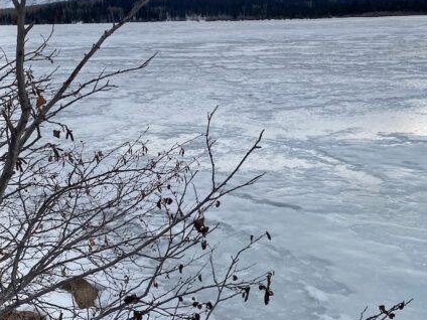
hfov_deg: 38.6
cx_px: 271
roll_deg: +1.3
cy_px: 131
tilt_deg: -9.8
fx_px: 604
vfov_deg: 29.6
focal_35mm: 49
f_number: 1.8
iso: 32
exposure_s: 1/2967
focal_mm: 4.25
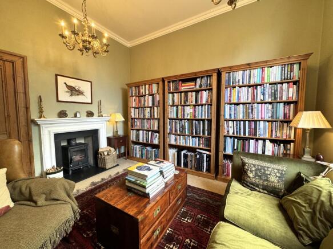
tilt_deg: -4.2
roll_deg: +0.6
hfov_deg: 102.1
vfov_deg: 85.7
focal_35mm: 14
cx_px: 166
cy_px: 124
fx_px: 135
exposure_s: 1/50
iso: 160
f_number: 2.2
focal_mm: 2.22
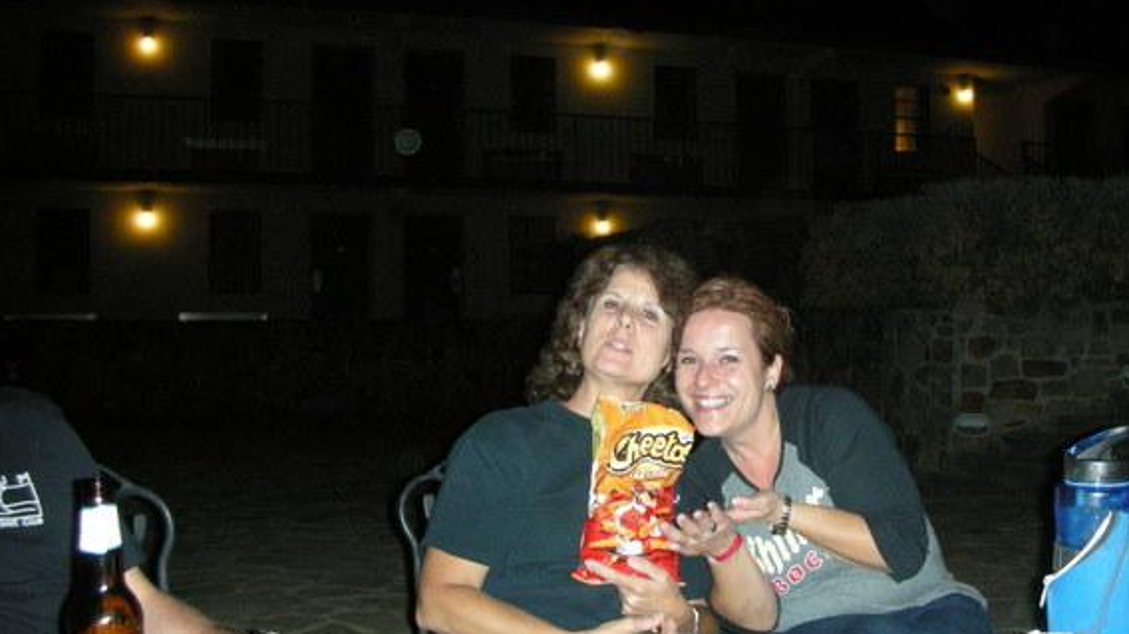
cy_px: 296
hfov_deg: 47.3
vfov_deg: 27.7
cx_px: 632
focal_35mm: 43
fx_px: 1287
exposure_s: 1/60
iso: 310
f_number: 2.8
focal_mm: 5.8
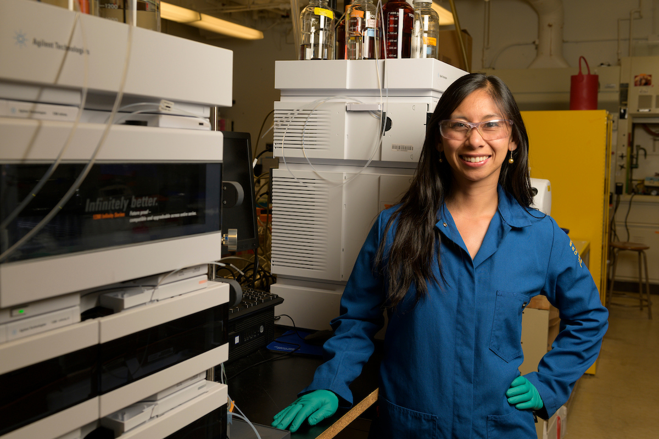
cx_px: 330
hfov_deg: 53.2
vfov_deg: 36.8
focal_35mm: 36
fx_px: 659
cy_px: 220
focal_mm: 36
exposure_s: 1/160
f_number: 6.3
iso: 400
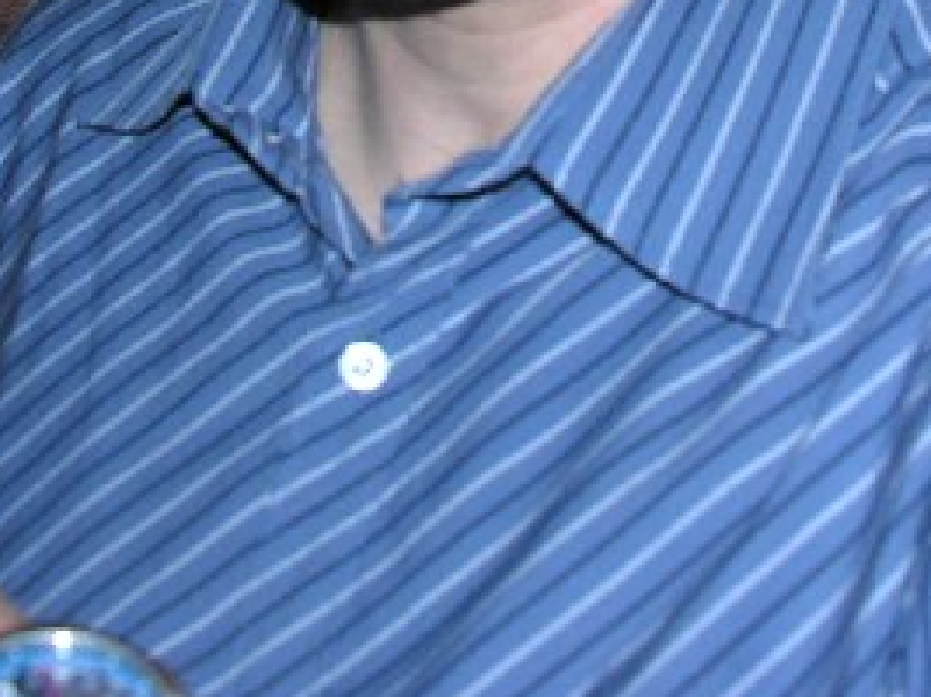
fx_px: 2823
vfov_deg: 13.4
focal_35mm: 105
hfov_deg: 18.7
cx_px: 509
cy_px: -282
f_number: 2.8
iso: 50
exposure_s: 1/60.1
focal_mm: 8.9
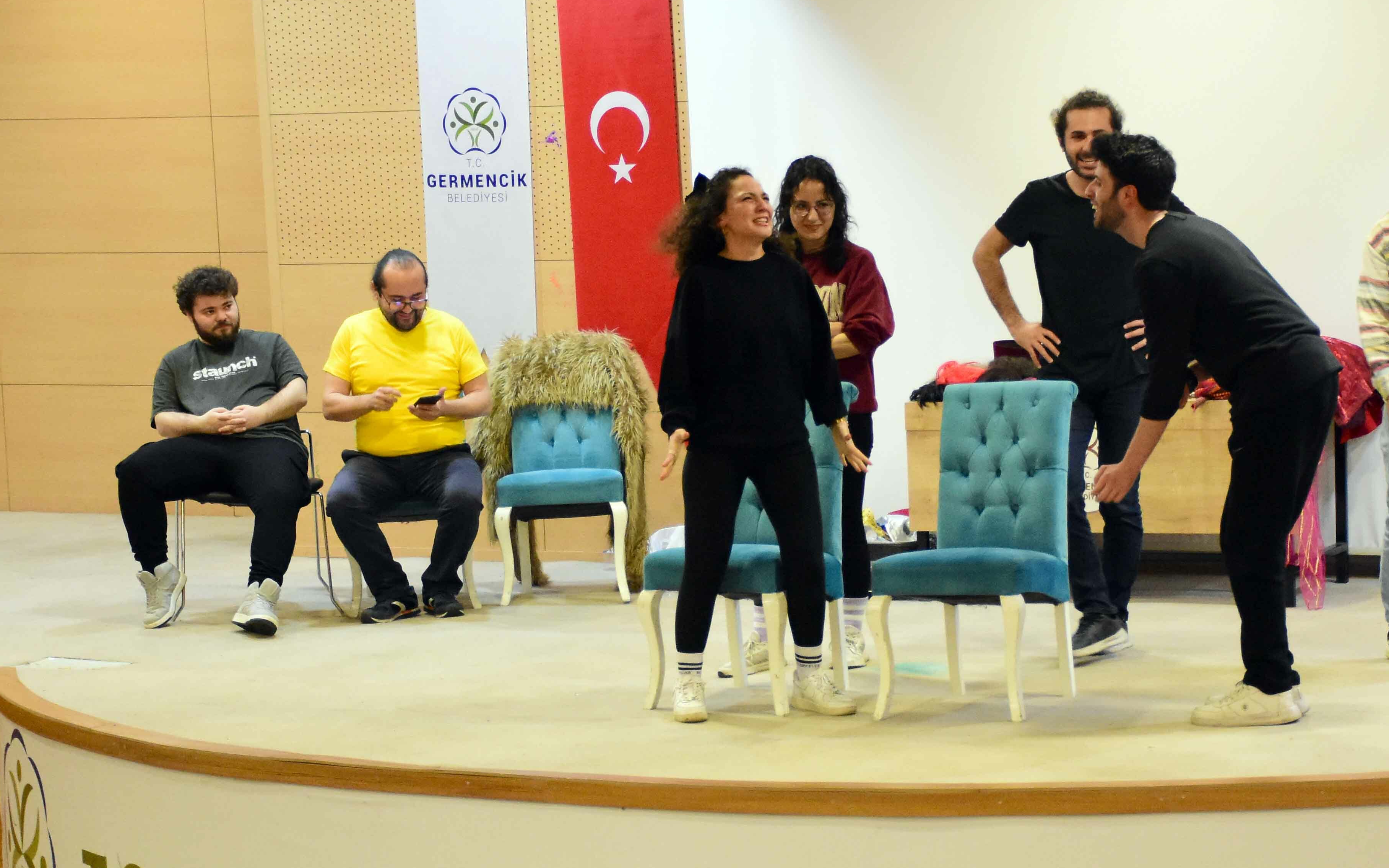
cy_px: 613
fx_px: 3823
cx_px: 851
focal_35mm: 101
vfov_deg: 12.9
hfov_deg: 20.6
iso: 3600
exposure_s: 1/60
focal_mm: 40
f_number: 4.5
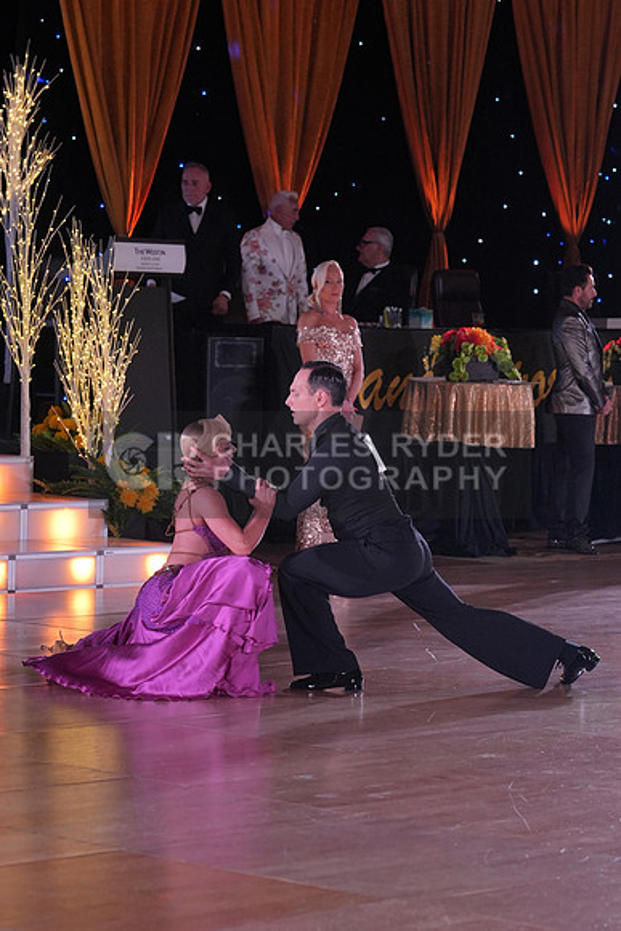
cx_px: 310
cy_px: 466
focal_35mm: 126
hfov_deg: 10.9
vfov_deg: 16.3
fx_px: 3258
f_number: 4
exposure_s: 1/400
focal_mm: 84
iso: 1000
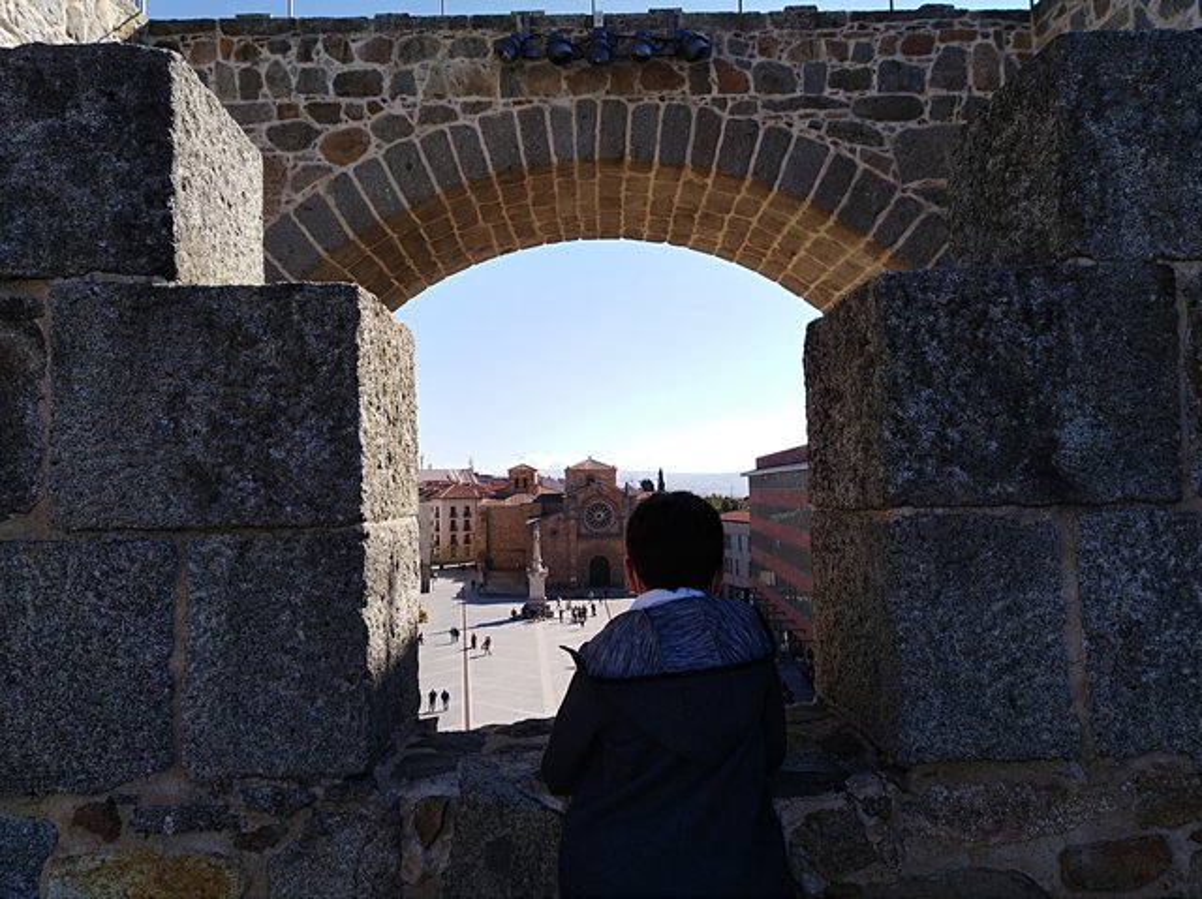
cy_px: 450
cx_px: 601
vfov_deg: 53.0
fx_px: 902
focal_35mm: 26
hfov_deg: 67.3
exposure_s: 1/1137
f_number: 2.2
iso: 100
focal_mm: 3.83
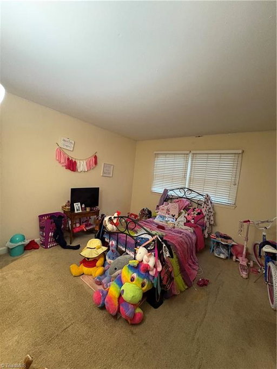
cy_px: 184
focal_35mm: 14
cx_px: 138
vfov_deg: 102.1
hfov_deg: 85.7
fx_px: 149
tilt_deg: -2.8
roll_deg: -6.7
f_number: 2.2
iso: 800
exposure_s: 1/60
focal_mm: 2.22
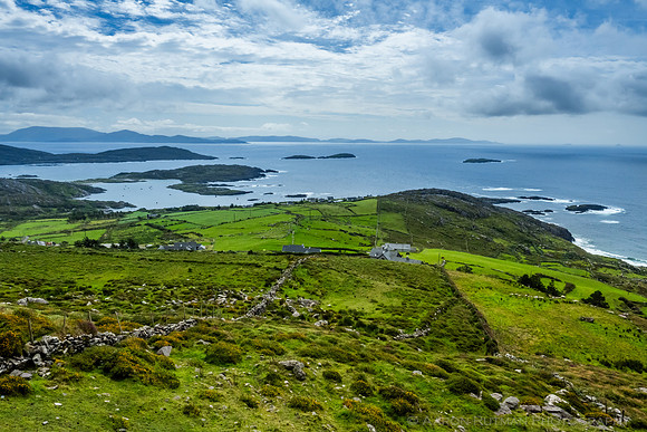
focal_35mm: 24
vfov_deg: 53.2
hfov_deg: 73.7
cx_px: 324
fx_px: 431
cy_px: 216
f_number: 18
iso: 1250
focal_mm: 24
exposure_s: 1/1250
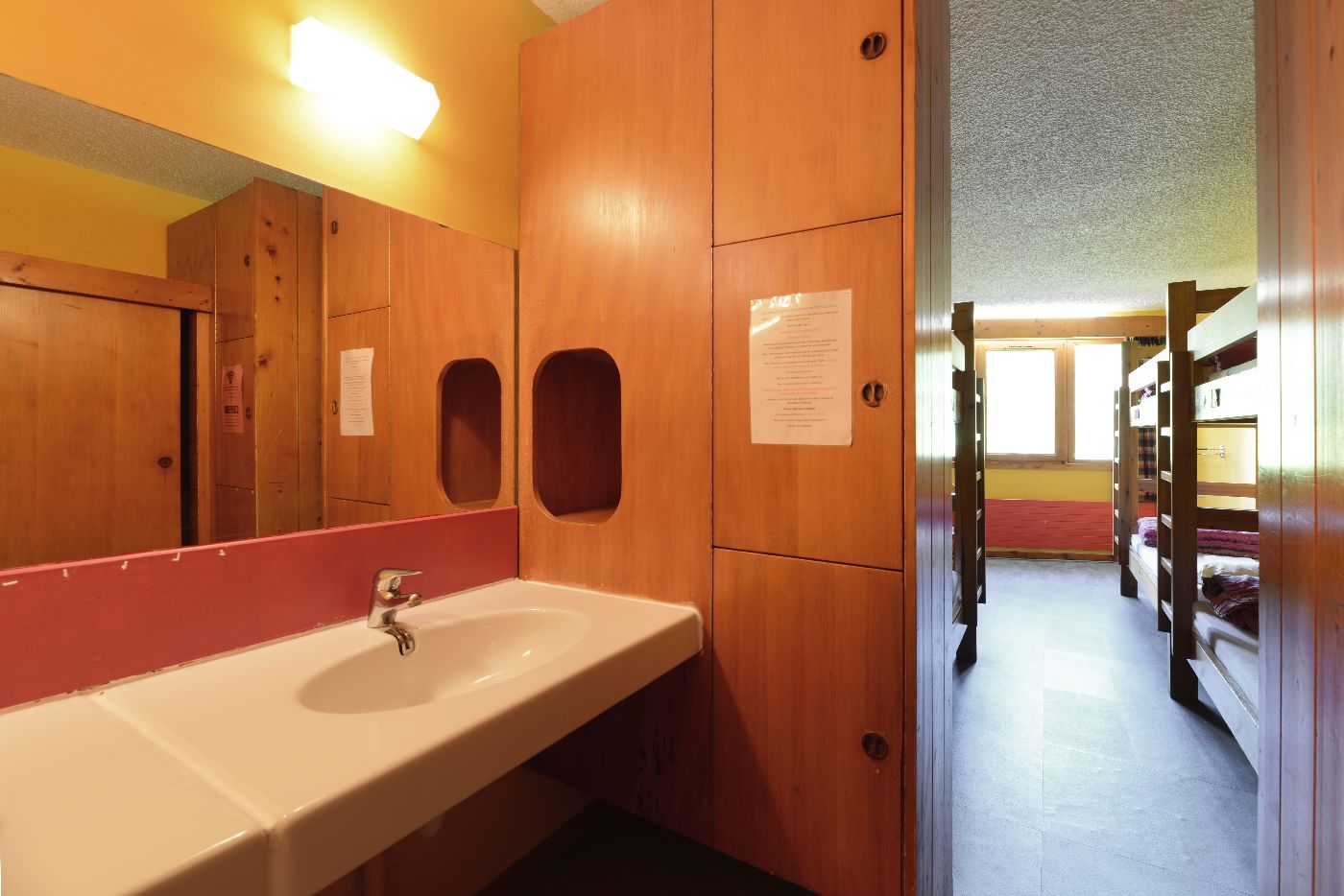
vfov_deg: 81.2
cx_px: 672
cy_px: 448
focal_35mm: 14
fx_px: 523
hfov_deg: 104.2
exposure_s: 1.3
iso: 100
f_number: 10
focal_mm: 14
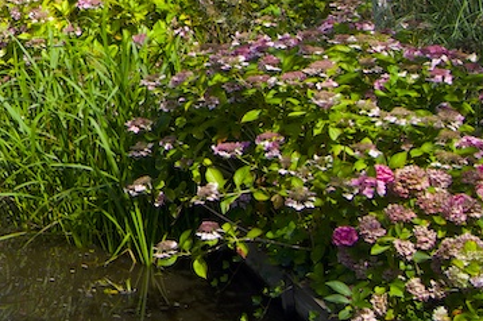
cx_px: -384
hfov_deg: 16.2
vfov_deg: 12.2
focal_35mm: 107
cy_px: -154
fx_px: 1434
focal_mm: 18
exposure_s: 1/125
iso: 100
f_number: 9
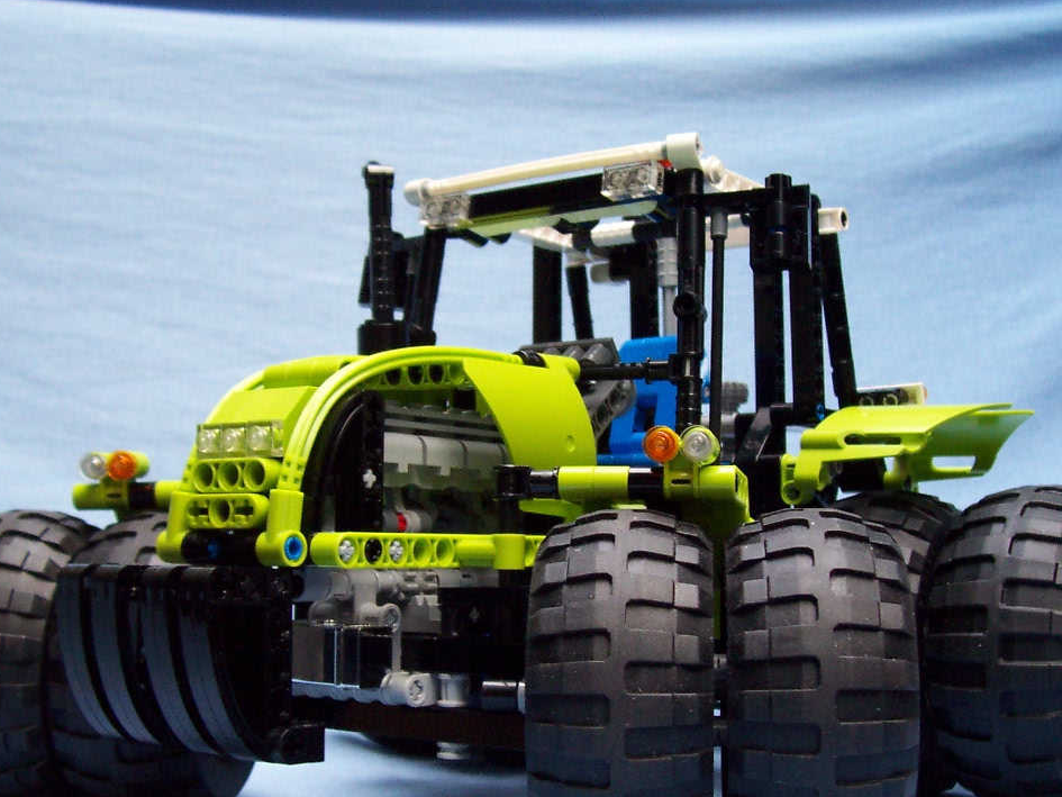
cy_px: 495
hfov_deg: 40.4
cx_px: 532
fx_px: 1442
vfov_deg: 30.8
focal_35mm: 47
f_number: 2.8
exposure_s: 1/30
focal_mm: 5.6
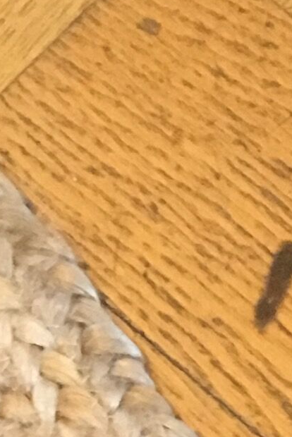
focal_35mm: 196
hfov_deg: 6.6
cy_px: 804
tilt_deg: -73.2
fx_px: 2382
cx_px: 735
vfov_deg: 9.9
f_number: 2.2
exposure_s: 1/17
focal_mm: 4.15
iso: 200
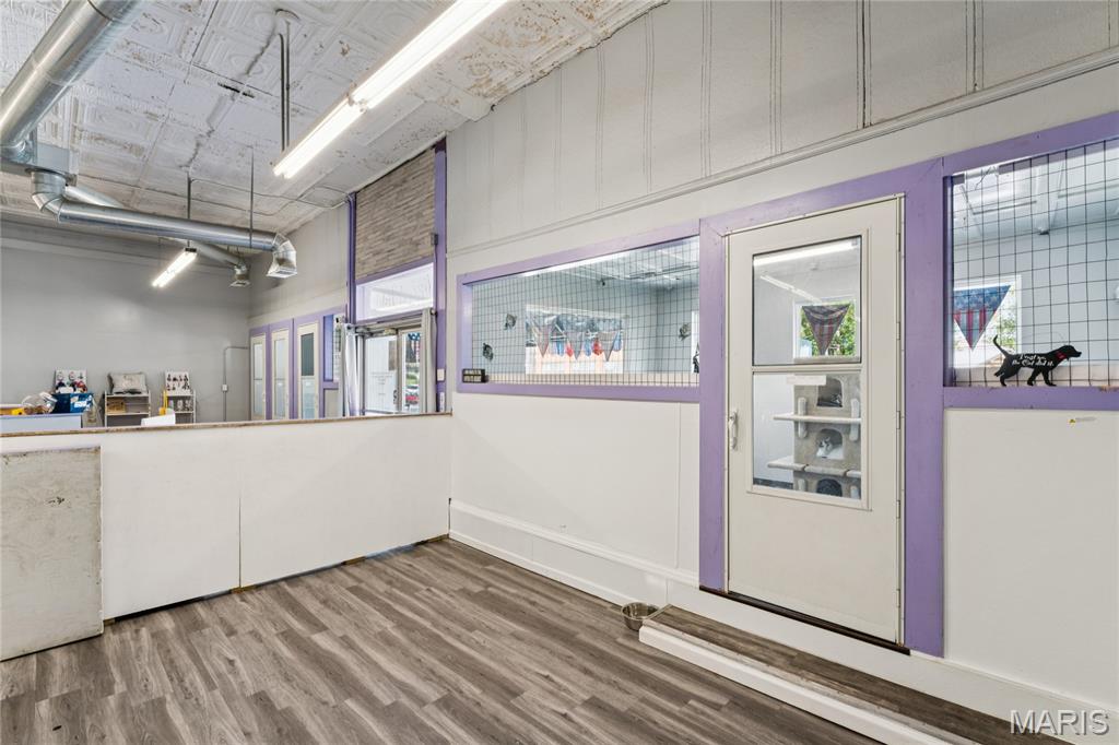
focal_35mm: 16
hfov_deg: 97.1
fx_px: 494
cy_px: 372
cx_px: 560
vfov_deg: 74.1
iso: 320
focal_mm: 15.9
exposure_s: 1/6
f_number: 13
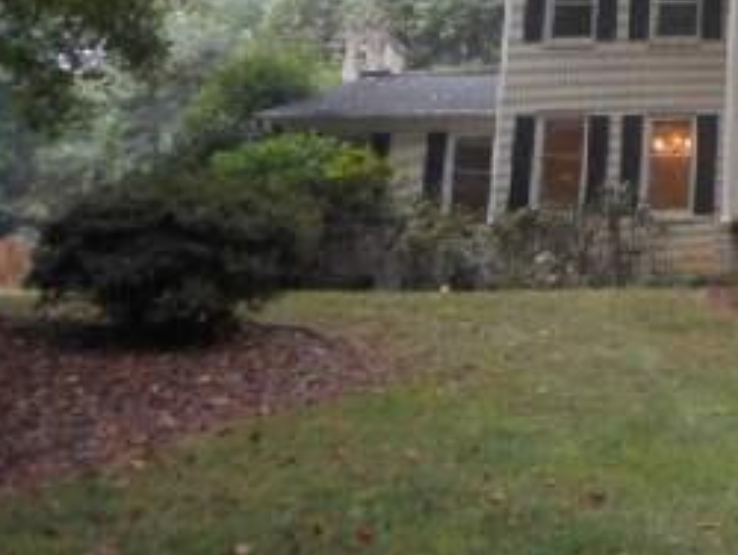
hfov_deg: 27.1
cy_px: -56
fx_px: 1366
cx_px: 862
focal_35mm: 64
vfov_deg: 21.8
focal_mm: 4.5
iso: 110
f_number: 3.7
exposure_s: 1/30
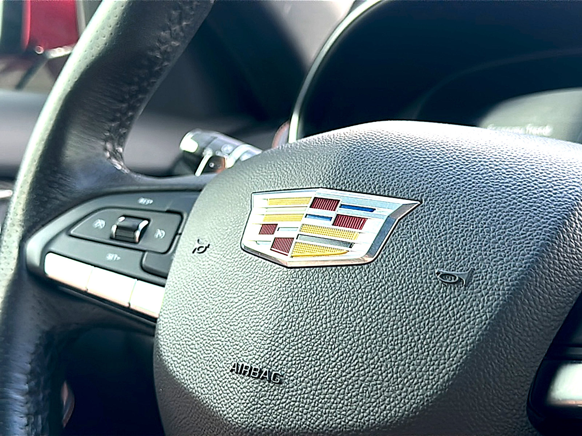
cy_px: 218
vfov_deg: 34.3
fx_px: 706
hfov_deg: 44.8
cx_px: 291
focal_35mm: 42
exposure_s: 1/163
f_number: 1.78
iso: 80
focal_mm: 6.86
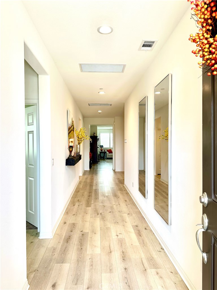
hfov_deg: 56.8
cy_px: 145
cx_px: 108
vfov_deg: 71.6
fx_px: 201
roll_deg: -0.5
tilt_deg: +0.0
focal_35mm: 24
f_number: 1.78
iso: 100
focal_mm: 6.86
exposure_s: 1/166
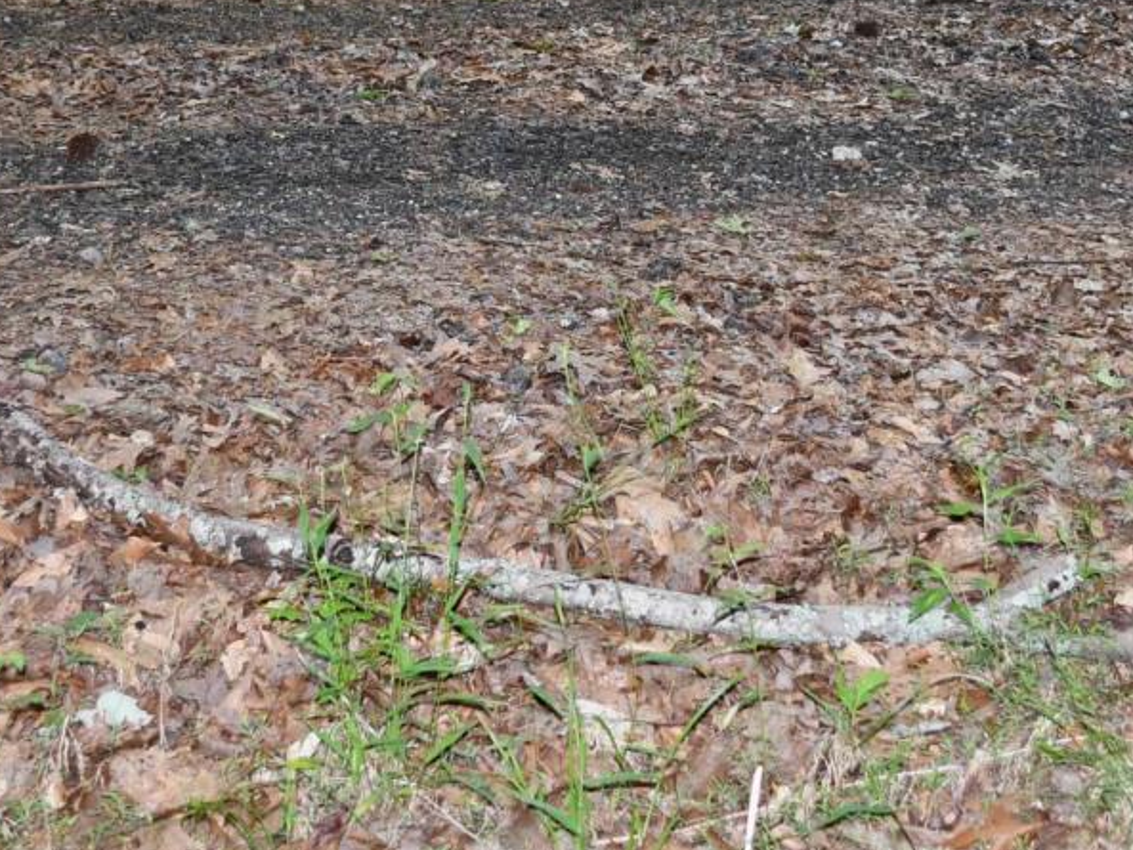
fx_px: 2292
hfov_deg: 27.7
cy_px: 99
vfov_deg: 20.6
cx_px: 692
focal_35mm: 70
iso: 180
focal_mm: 18
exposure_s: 1/250
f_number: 3.5
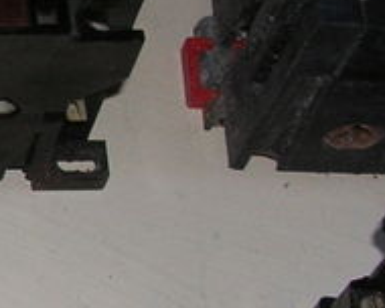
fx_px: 2051
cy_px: 174
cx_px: -288
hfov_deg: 10.2
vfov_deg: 8.6
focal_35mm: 180
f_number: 2.8
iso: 50
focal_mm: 5.8
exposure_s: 1/60.1
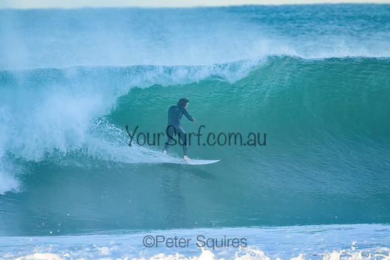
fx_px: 8668
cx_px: 195
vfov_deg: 1.7
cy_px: 130
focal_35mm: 800
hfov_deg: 2.6
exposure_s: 1/1250
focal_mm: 800
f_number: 11
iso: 6400
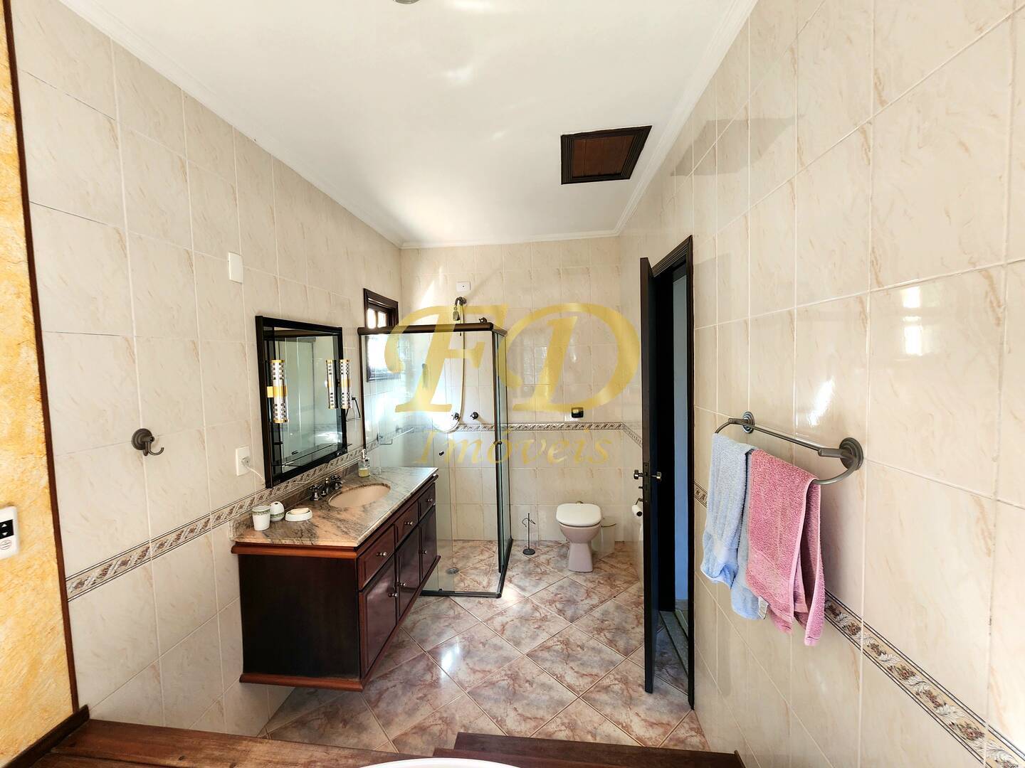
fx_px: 385
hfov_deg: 106.2
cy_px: 384
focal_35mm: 13
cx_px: 512
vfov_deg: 89.9
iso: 160
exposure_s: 1/60.2
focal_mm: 2.2
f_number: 2.2
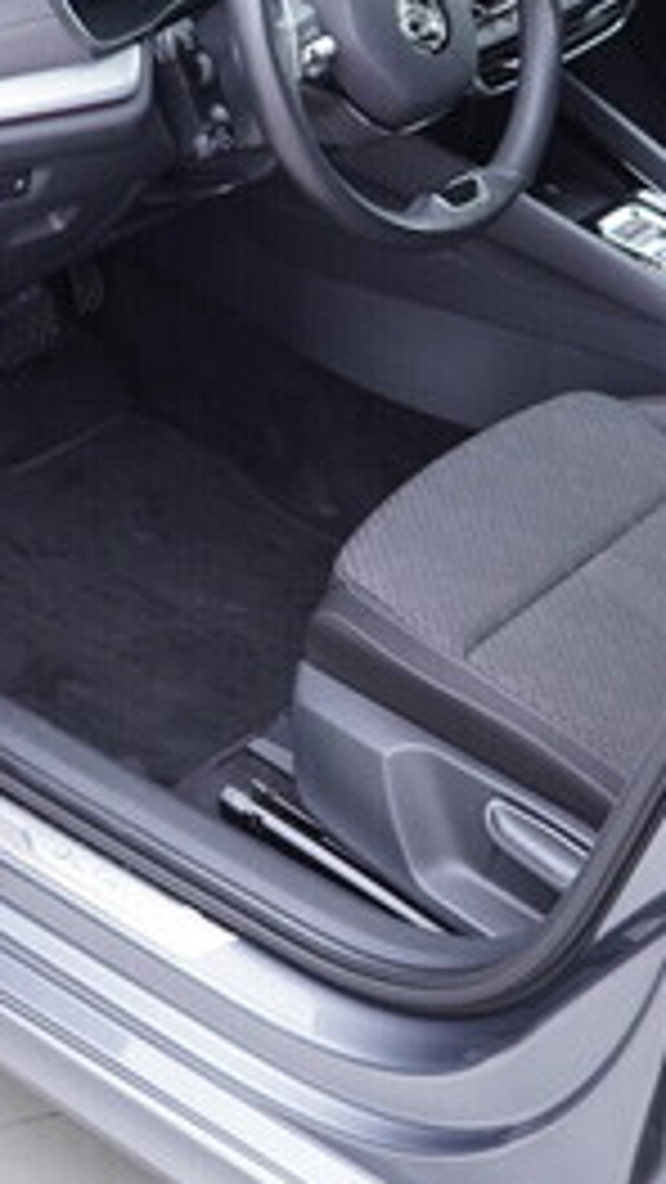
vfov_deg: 26.7
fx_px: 2479
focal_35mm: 79
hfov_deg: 15.2
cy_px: 385
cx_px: 189
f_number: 2.8
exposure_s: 1/40
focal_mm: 24
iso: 320
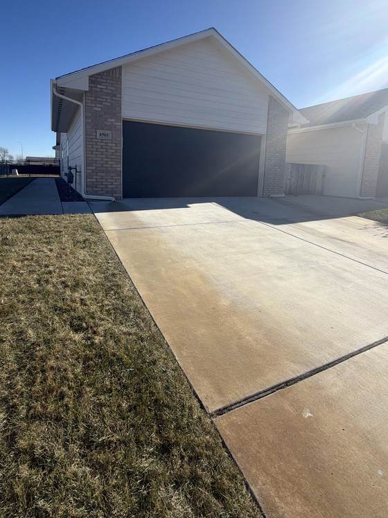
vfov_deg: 86.6
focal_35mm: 18
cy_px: 206
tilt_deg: -7.0
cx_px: 177
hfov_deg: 71.4
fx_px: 269
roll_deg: -1.6
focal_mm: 2.22
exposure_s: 1/888
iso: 20
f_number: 2.2
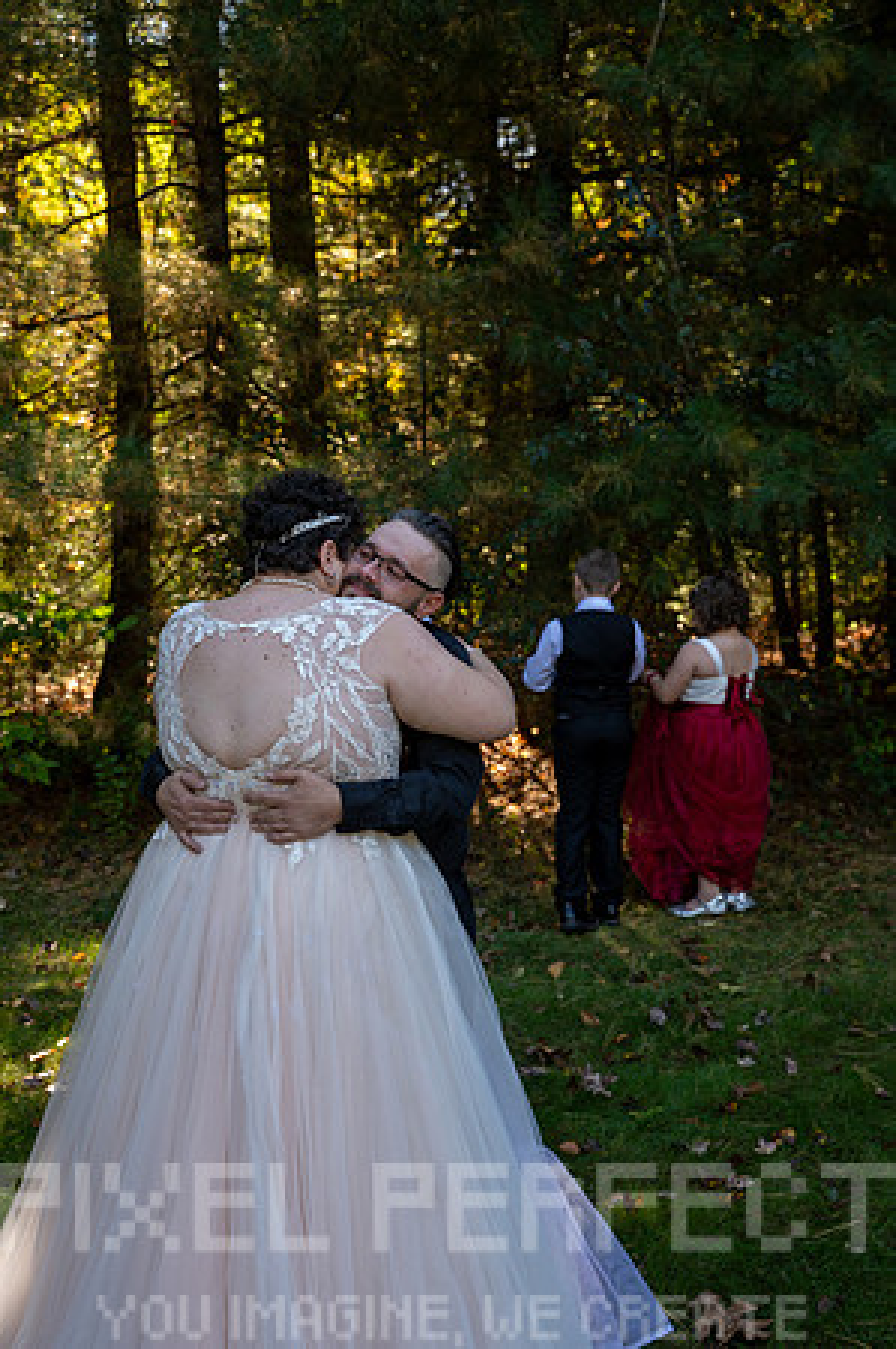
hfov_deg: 31.1
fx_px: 1609
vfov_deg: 45.5
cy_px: 674
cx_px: 448
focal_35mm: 43
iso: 500
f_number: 4.5
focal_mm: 43
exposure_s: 1/200
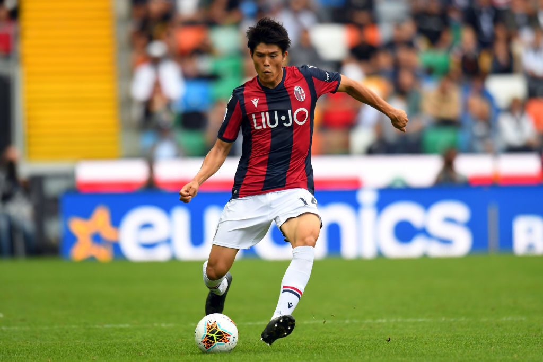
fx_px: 9051
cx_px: 272
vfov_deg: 2.3
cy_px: 181
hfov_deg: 3.4
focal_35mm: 600
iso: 500
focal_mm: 400
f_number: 3.2
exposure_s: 1/1250
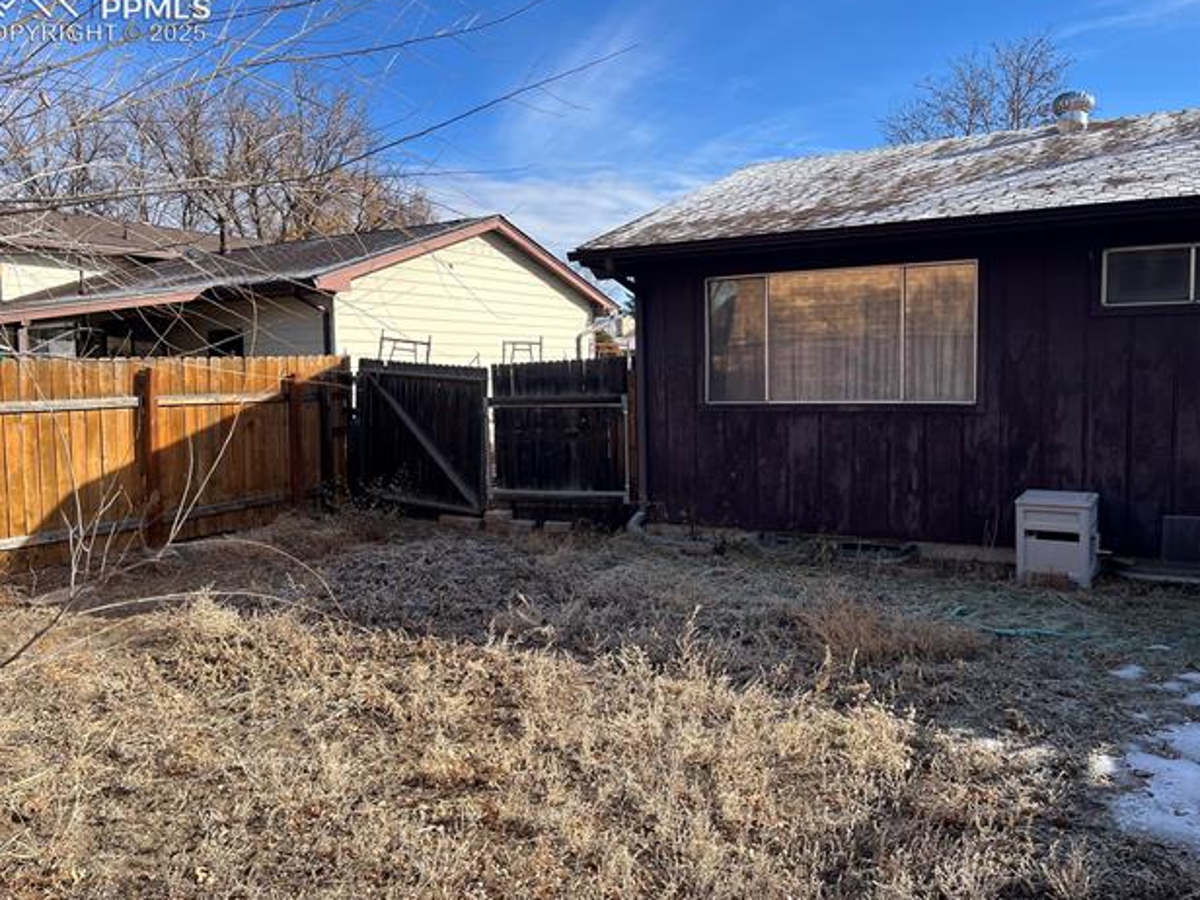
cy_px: 441
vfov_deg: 51.4
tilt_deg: -5.0
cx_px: 590
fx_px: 936
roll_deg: +1.2
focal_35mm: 27
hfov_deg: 65.3
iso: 50
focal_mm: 5.1
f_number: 1.6
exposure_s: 1/1890
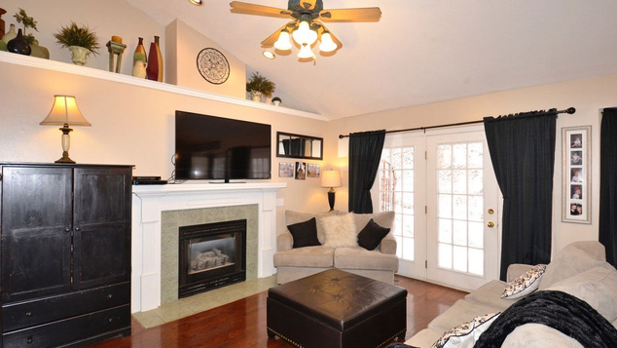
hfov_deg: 89.6
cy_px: 172
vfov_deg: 58.4
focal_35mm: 19
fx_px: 311
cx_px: 309
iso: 450
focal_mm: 12
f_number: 4
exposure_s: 1/60
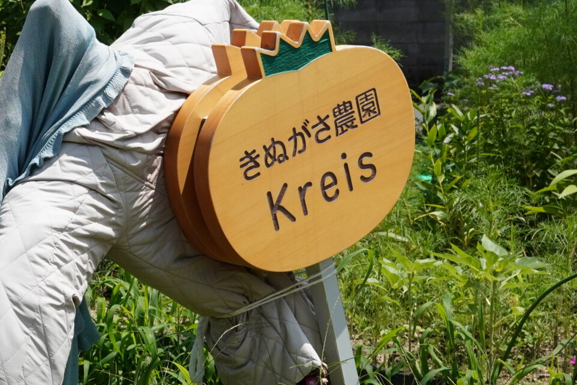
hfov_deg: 19.8
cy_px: 162
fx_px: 1629
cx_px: 87
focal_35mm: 102
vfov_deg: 13.5
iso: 400
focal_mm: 25.5
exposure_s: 1/1250
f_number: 7.1
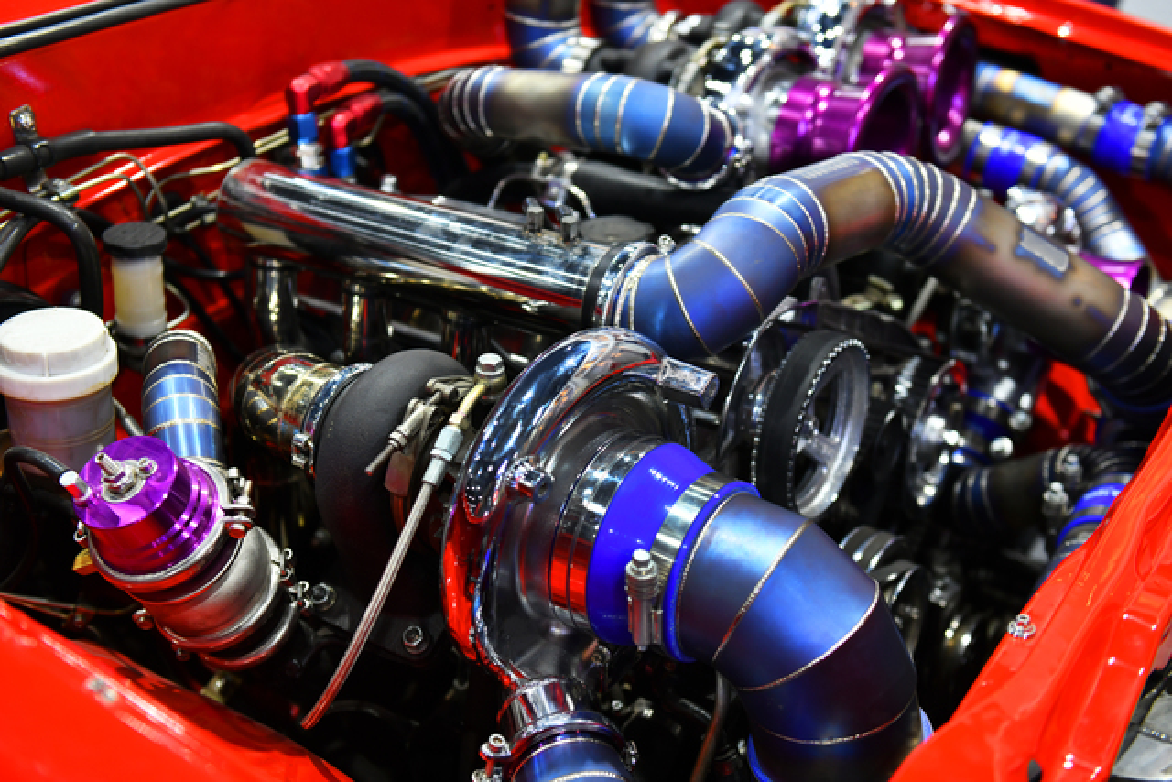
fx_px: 1563
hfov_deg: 41.1
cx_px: 586
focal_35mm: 48
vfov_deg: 28.1
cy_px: 391
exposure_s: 1/40
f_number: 3.2
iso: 400
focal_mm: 48
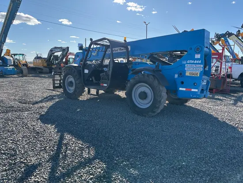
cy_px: 92
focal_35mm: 26
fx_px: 183
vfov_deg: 53.1
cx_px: 122
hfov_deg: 67.3
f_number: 1.6
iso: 50
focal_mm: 5.96
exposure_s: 1/1912
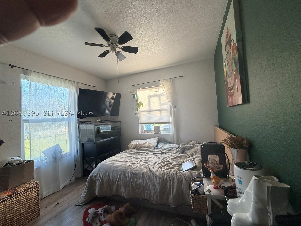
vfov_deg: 85.7
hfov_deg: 102.1
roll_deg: +3.0
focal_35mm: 14
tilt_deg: +3.0
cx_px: 150
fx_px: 122
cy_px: 113
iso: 200
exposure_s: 1/60
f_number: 2.2
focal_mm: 2.22
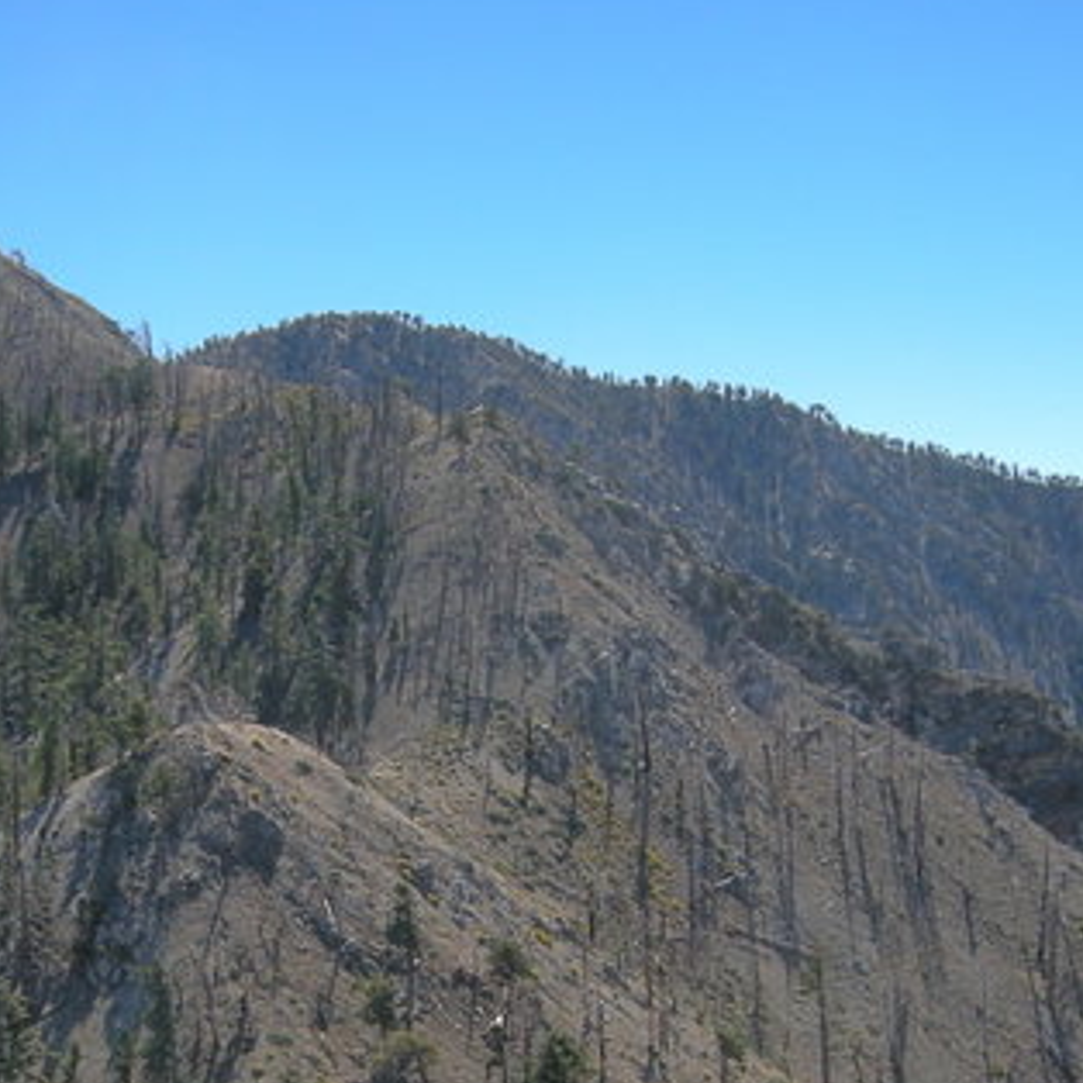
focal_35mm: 63
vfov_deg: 26.5
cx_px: 317
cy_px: 945
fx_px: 2230
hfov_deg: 27.0
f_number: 5.4
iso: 64
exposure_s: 1/245
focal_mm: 7.5
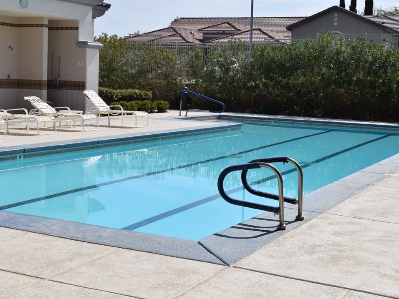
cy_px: 148
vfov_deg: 24.8
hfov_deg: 32.7
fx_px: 680
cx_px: 175
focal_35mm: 59
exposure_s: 1/500
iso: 200
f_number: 11
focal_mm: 36
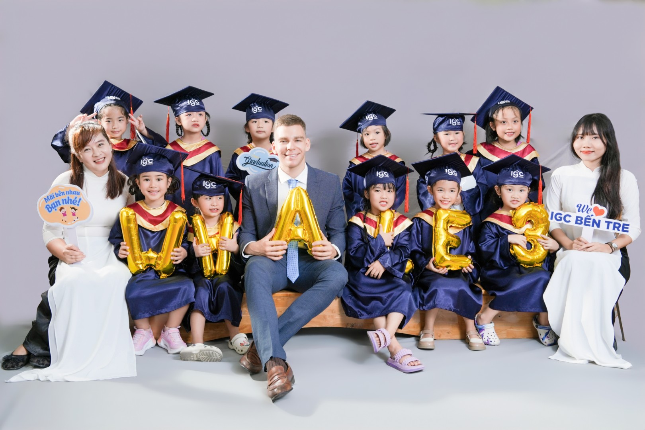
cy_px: 215
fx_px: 681
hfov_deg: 50.7
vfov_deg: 35.1
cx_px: 322
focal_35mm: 38
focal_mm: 38
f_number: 4.5
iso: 320
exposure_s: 1/160
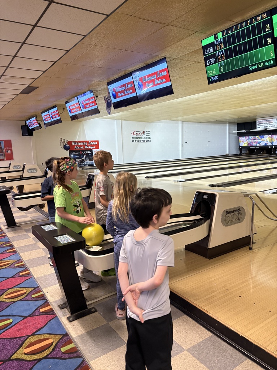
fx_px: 277
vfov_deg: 67.3
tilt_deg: -7.8
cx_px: 138
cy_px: 185
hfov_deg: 53.1
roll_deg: +2.1
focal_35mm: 26
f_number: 1.6
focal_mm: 5.96
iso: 250
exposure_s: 1/60
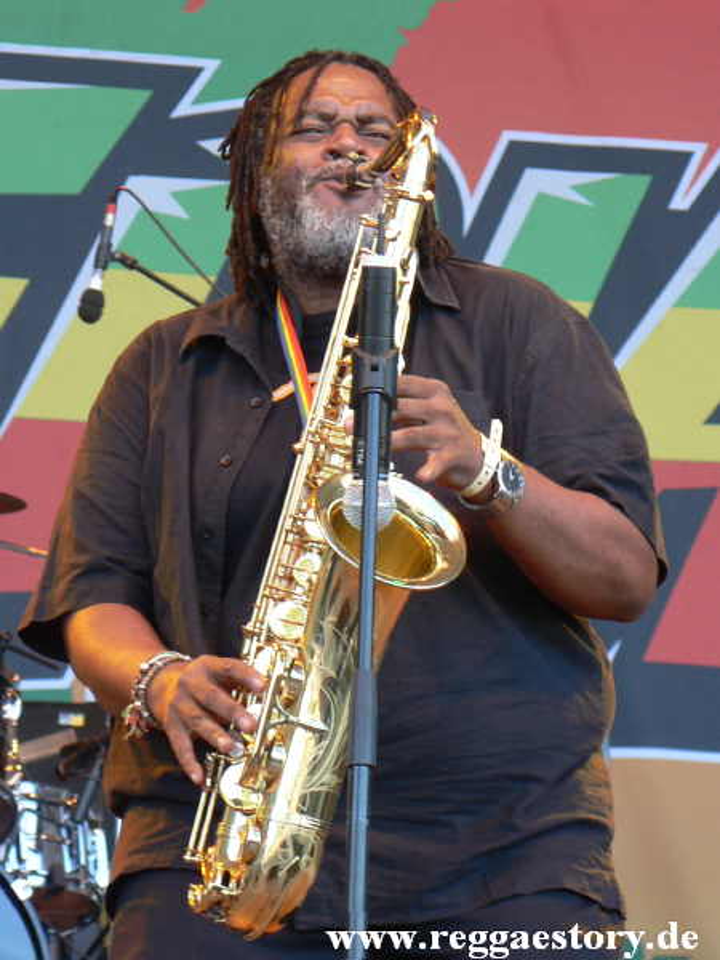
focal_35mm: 181
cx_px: 360
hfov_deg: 8.2
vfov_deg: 10.9
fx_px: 5020
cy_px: 480
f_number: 3.3
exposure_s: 1/40
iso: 64
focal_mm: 31
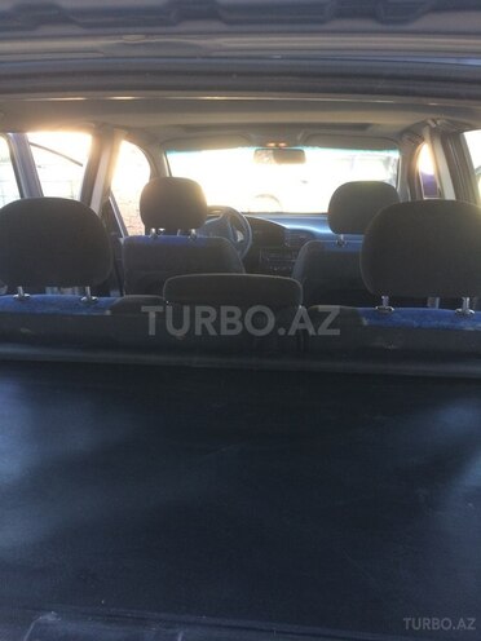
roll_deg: -1.3
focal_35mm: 29
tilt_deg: -15.6
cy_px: 320
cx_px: 240
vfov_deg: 61.7
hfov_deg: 48.2
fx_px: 537
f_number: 2.2
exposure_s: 1/100
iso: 50
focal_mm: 4.15
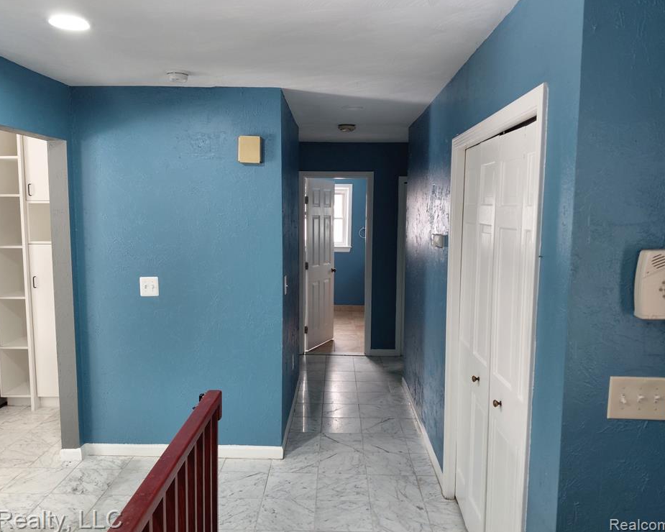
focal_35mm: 27
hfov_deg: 64.0
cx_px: 314
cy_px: 260
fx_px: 531
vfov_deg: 53.2
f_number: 1.8
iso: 200
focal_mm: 4.69
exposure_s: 1/60
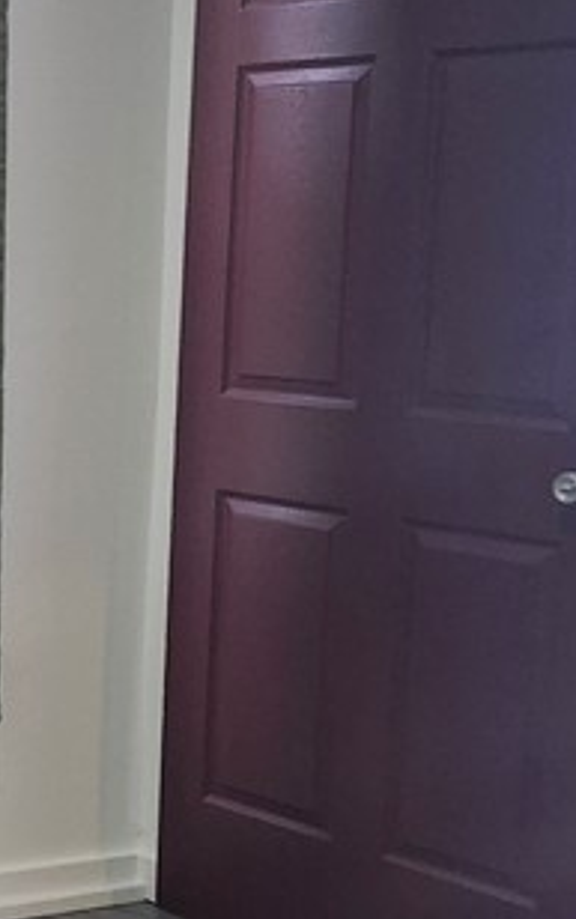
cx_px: -722
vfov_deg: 25.5
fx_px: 2031
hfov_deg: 13.0
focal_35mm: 81
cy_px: 537
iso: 640
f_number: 1.8
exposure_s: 1/120
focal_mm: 5.54
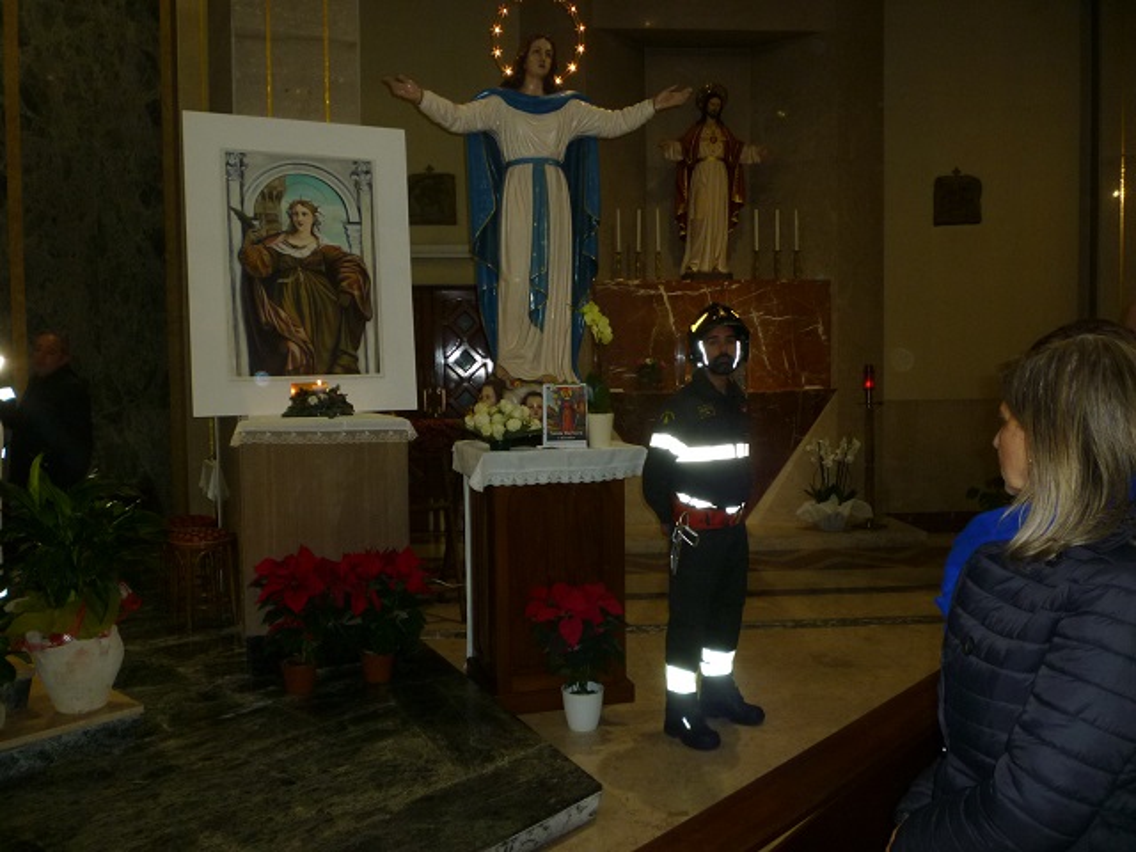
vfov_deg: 48.2
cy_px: 426
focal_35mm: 29
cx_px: 568
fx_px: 952
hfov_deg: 61.7
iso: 160
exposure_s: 1/30
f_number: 3.3
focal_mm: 5.2
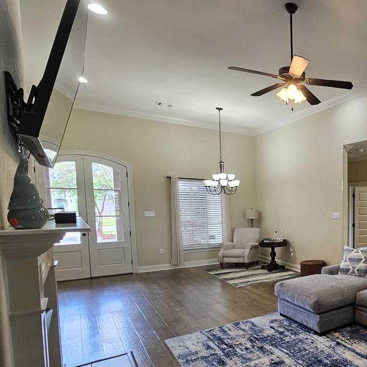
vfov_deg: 64.0
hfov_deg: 52.8
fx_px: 288
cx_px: 360
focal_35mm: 24
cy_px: 231
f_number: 2.2
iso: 160
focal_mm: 2.2
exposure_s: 1/60
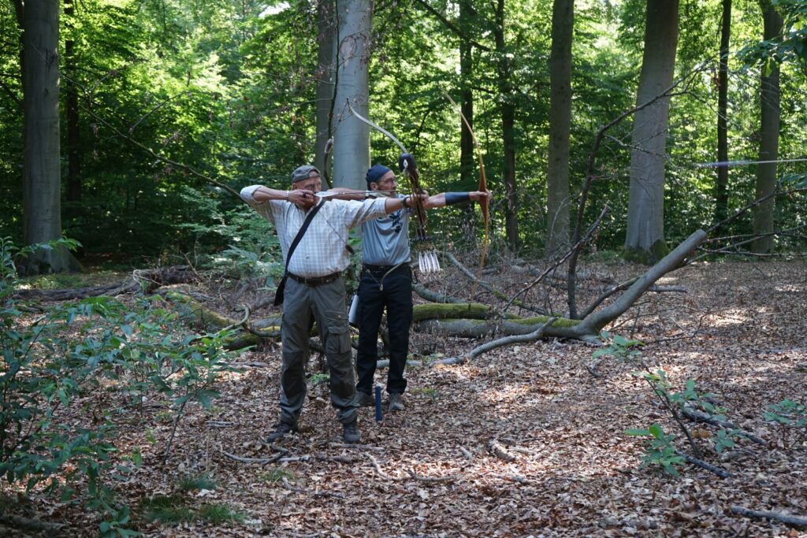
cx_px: 404
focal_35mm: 46
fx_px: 1031
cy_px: 269
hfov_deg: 42.7
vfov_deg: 29.3
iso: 640
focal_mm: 46
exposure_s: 1/160
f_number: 4.5
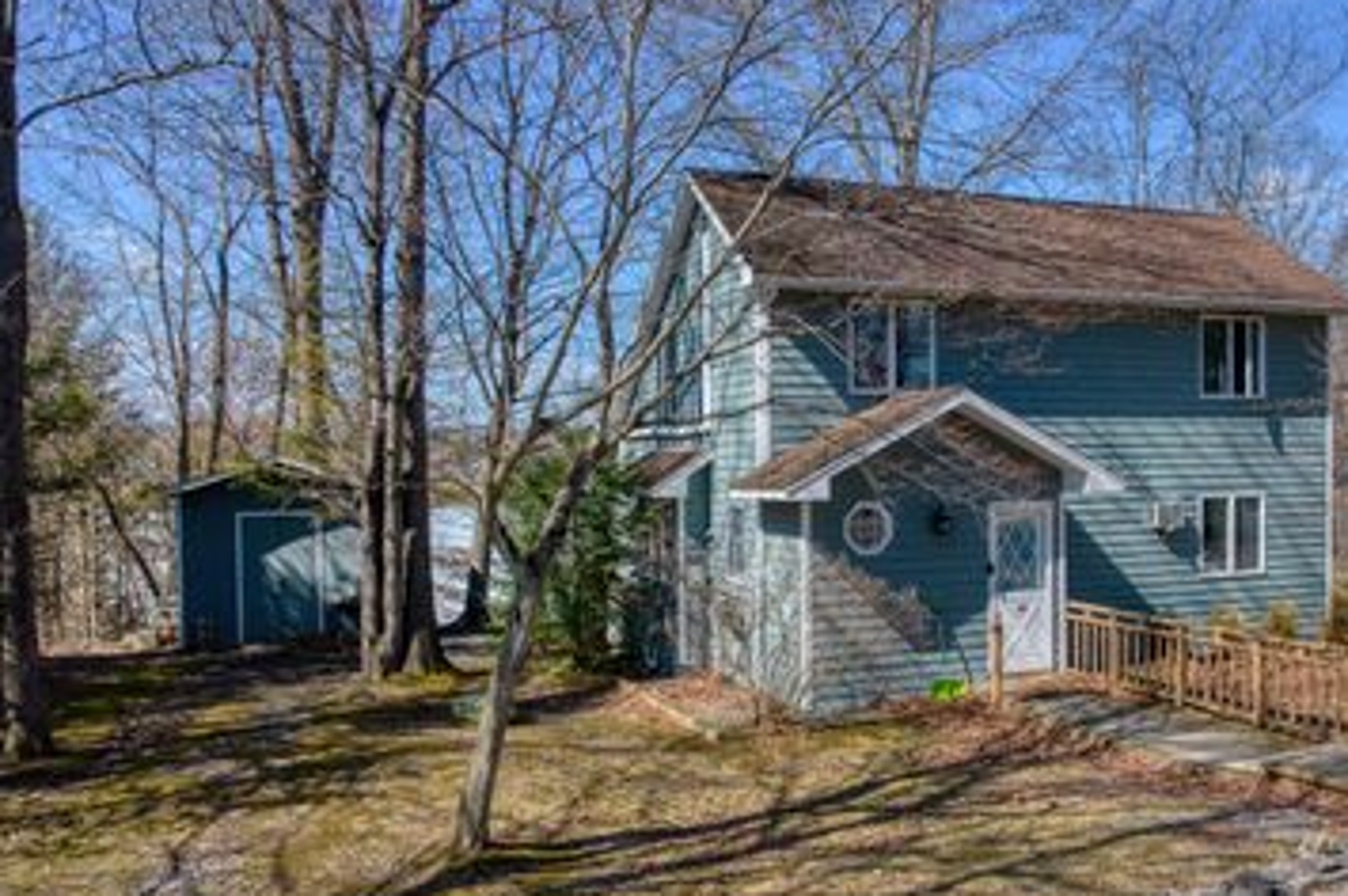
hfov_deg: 59.7
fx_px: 1160
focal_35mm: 31
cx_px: 820
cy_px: 484
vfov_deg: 42.2
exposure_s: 1/1600
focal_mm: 8.38
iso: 550
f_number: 2.8
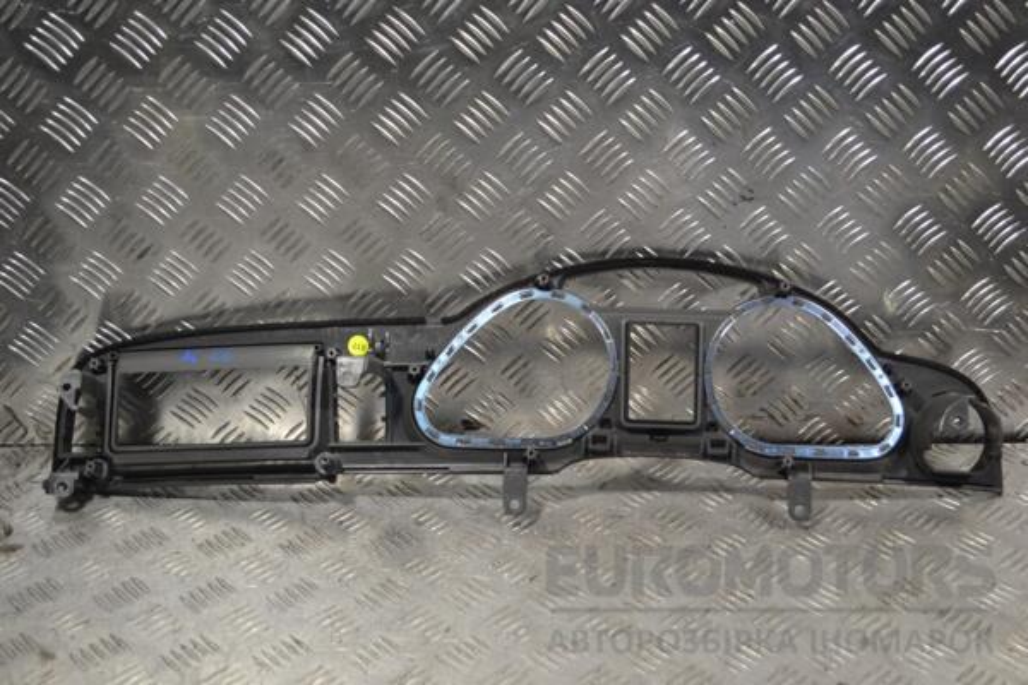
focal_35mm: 48
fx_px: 1371
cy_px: 342
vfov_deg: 28.1
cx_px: 514
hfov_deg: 41.1
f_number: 5.6
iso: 400
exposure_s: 1/125
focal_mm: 32
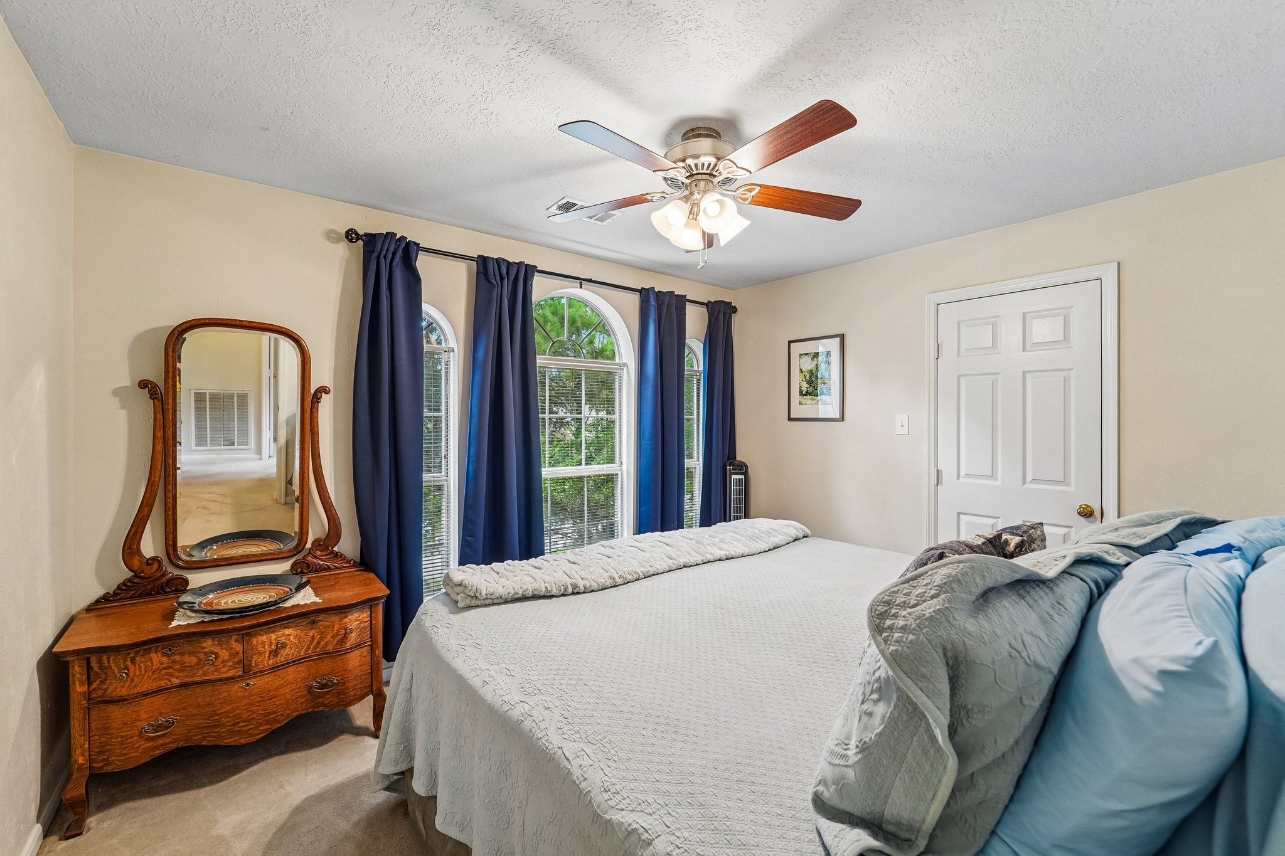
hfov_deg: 104.3
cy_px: 428
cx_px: 642
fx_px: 500
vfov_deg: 81.2
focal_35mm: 14
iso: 500
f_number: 8
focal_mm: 14
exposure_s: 1/15
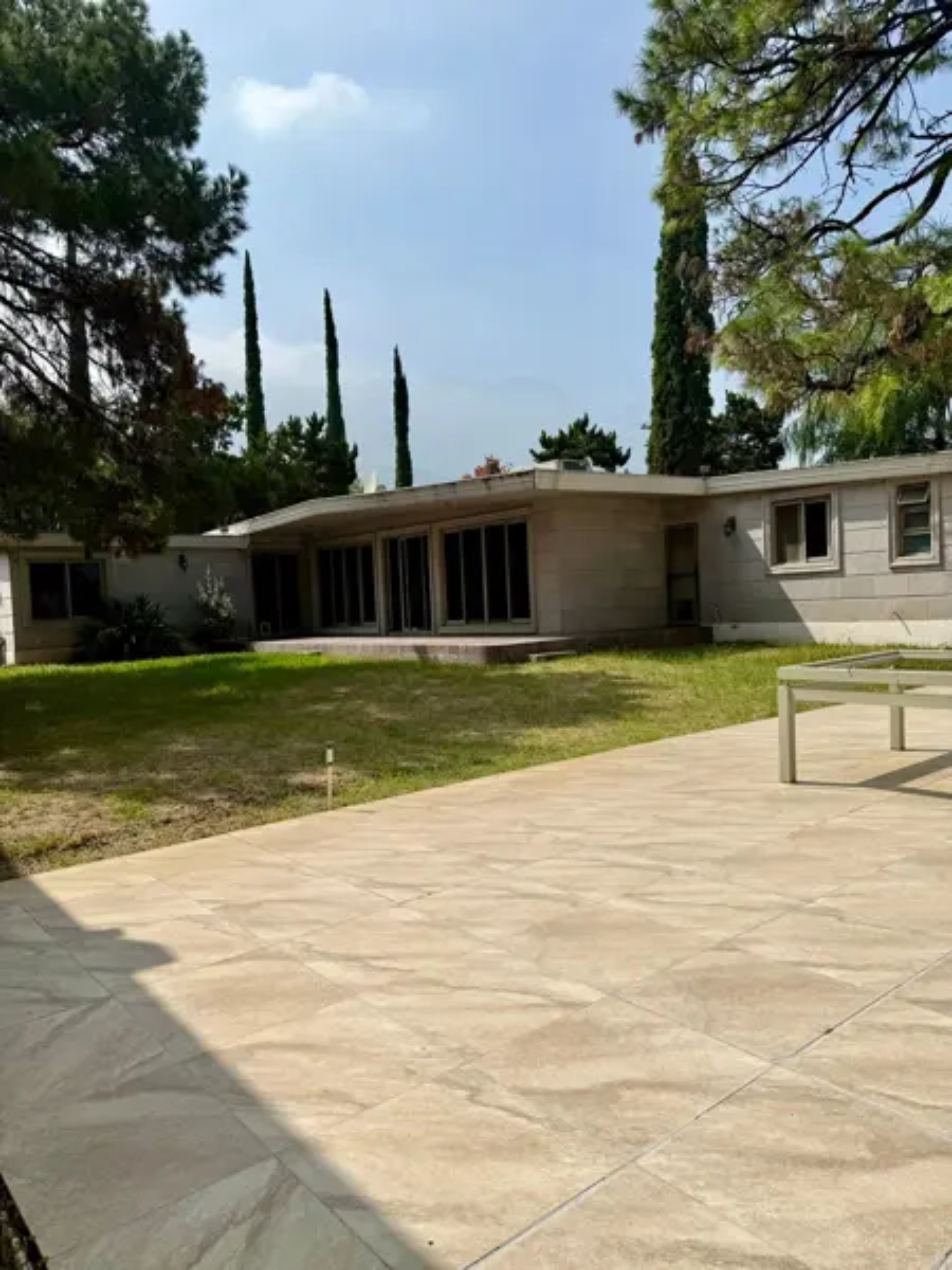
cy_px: 635
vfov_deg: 71.6
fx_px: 880
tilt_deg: -1.7
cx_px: 476
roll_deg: +1.8
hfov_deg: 56.8
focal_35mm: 24
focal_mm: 6.76
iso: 80
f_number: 1.78
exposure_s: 1/8130
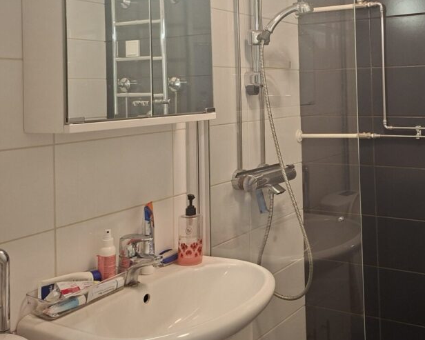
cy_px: 74
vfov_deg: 34.7
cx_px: 319
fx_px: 528
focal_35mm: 42
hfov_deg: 42.5
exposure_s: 1/50
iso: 200
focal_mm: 5.54
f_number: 1.8
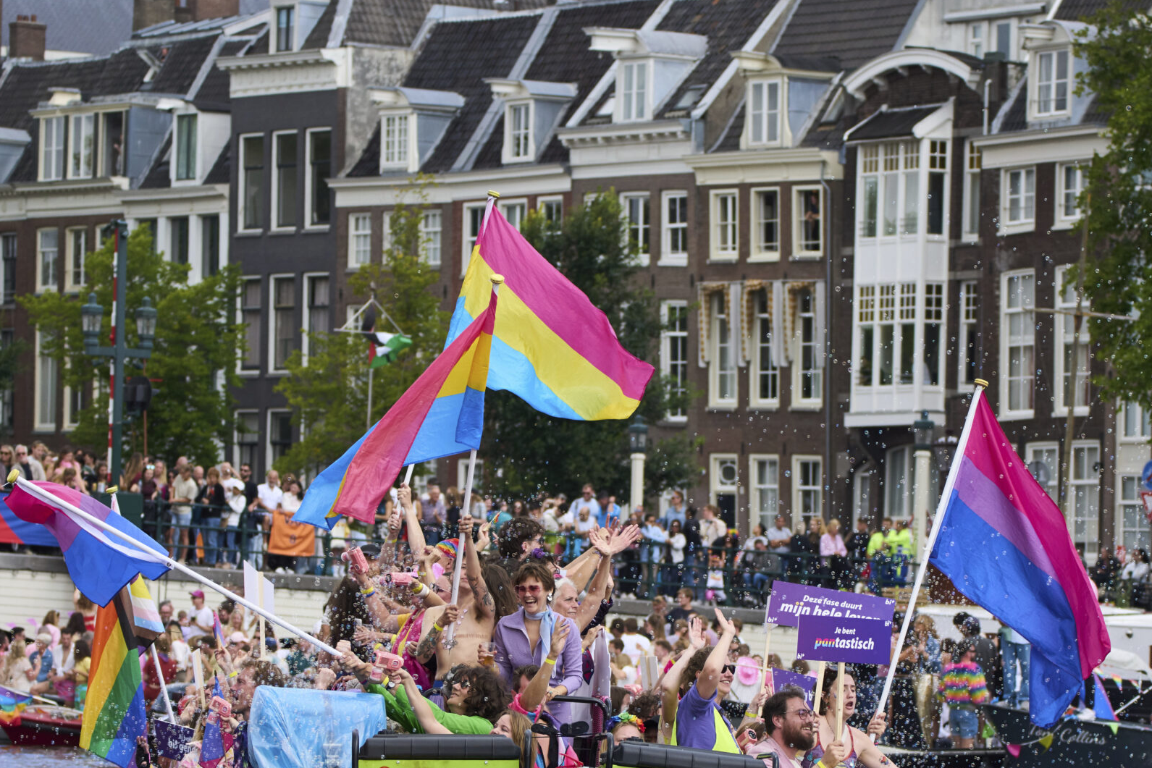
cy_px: 533
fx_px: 6592
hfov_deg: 10.0
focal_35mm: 206
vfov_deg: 6.7
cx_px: 642
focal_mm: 128
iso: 800
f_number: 5
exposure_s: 1/2500
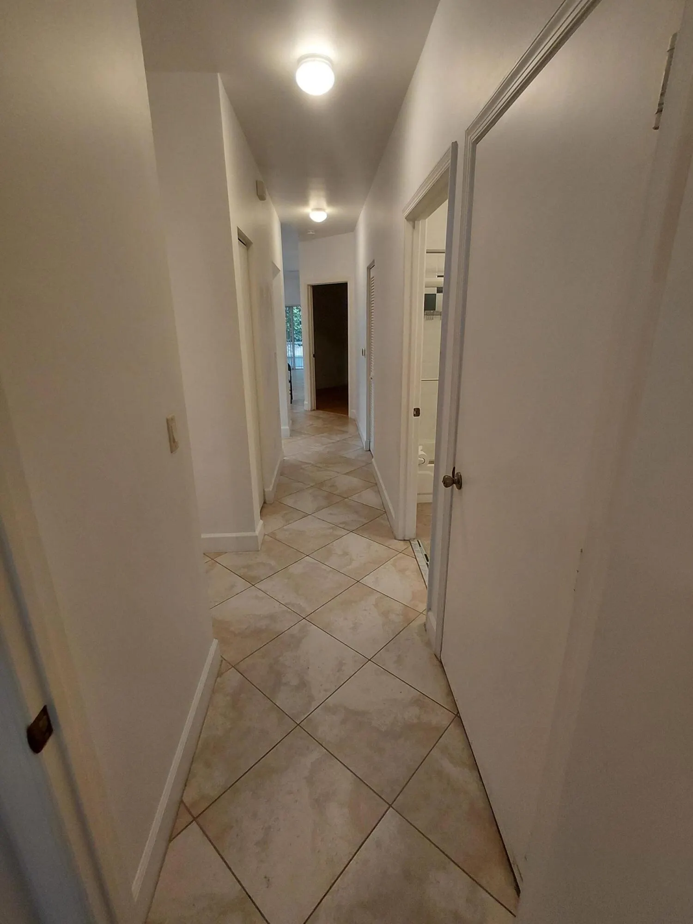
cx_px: 346
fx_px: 427
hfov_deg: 78.1
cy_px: 462
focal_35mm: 16
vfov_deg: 94.5
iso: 100
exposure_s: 1/60
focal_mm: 1.64
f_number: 2.2
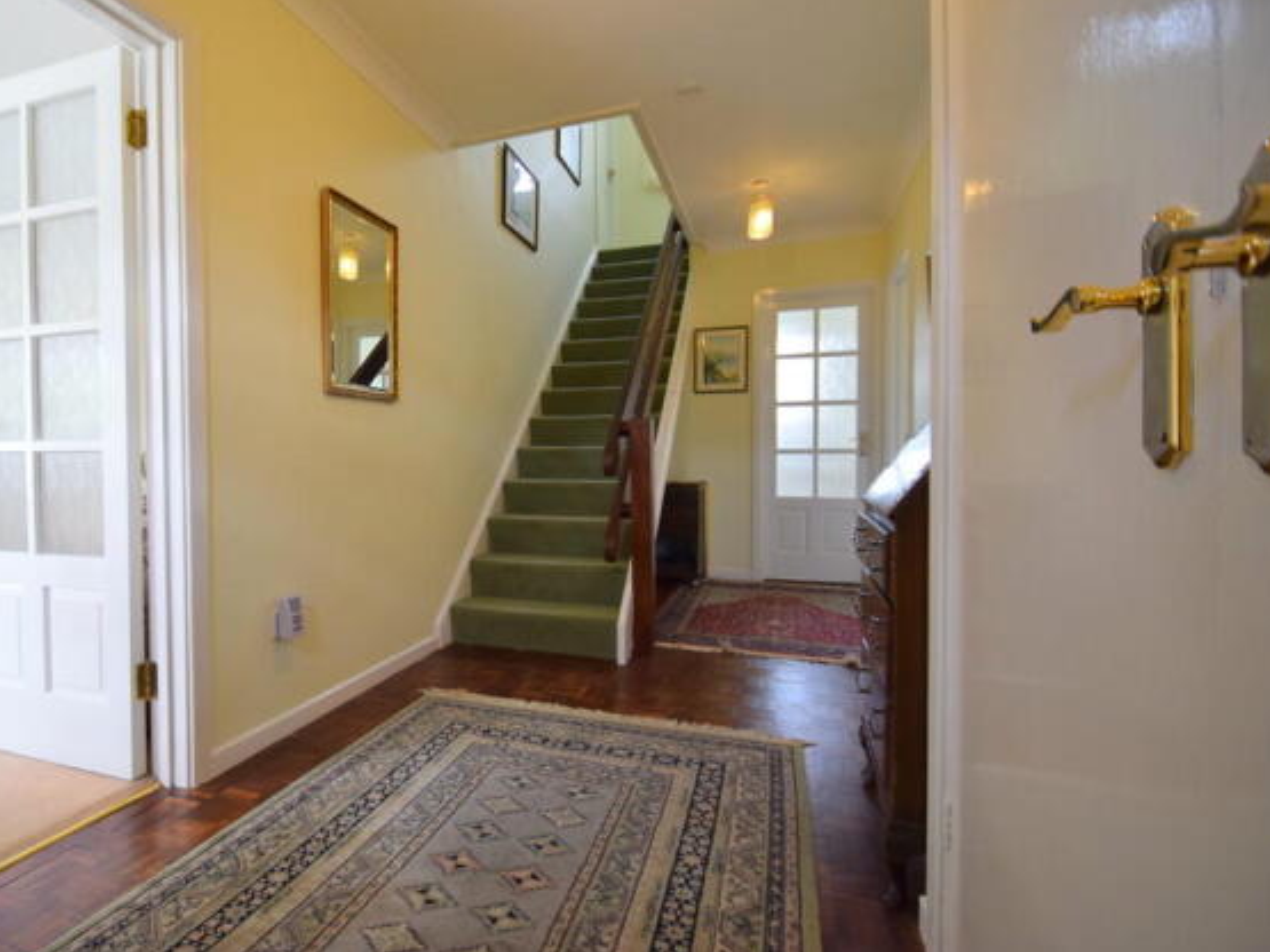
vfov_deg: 74.7
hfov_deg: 90.5
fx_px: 624
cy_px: 457
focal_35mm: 17
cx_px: 547
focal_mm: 10
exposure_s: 1/60
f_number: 3.5
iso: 800
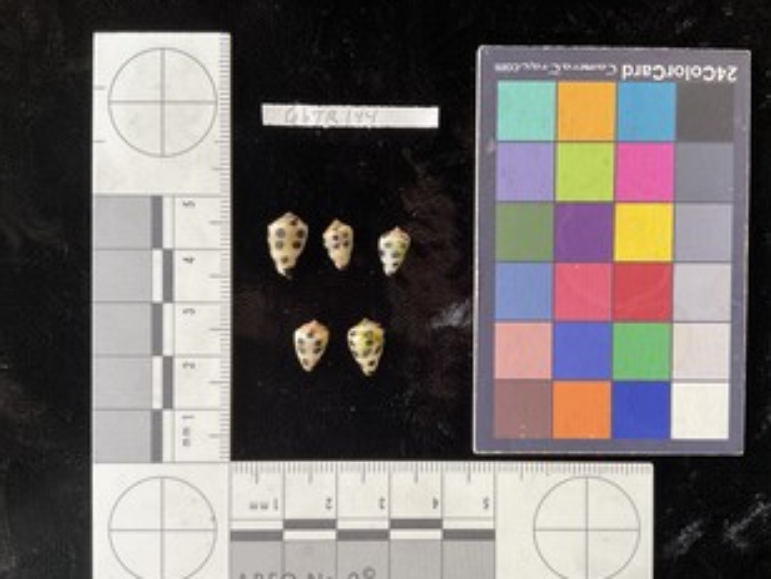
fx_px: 735
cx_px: 436
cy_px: 317
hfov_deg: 55.2
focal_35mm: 33
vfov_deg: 42.9
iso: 40
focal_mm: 3
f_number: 1.8
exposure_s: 1/60
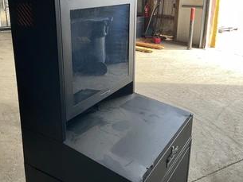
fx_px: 267
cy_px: 67
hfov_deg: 48.6
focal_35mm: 38
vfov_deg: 37.5
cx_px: 94
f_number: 1.8
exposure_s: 1/120
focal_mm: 3
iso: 50
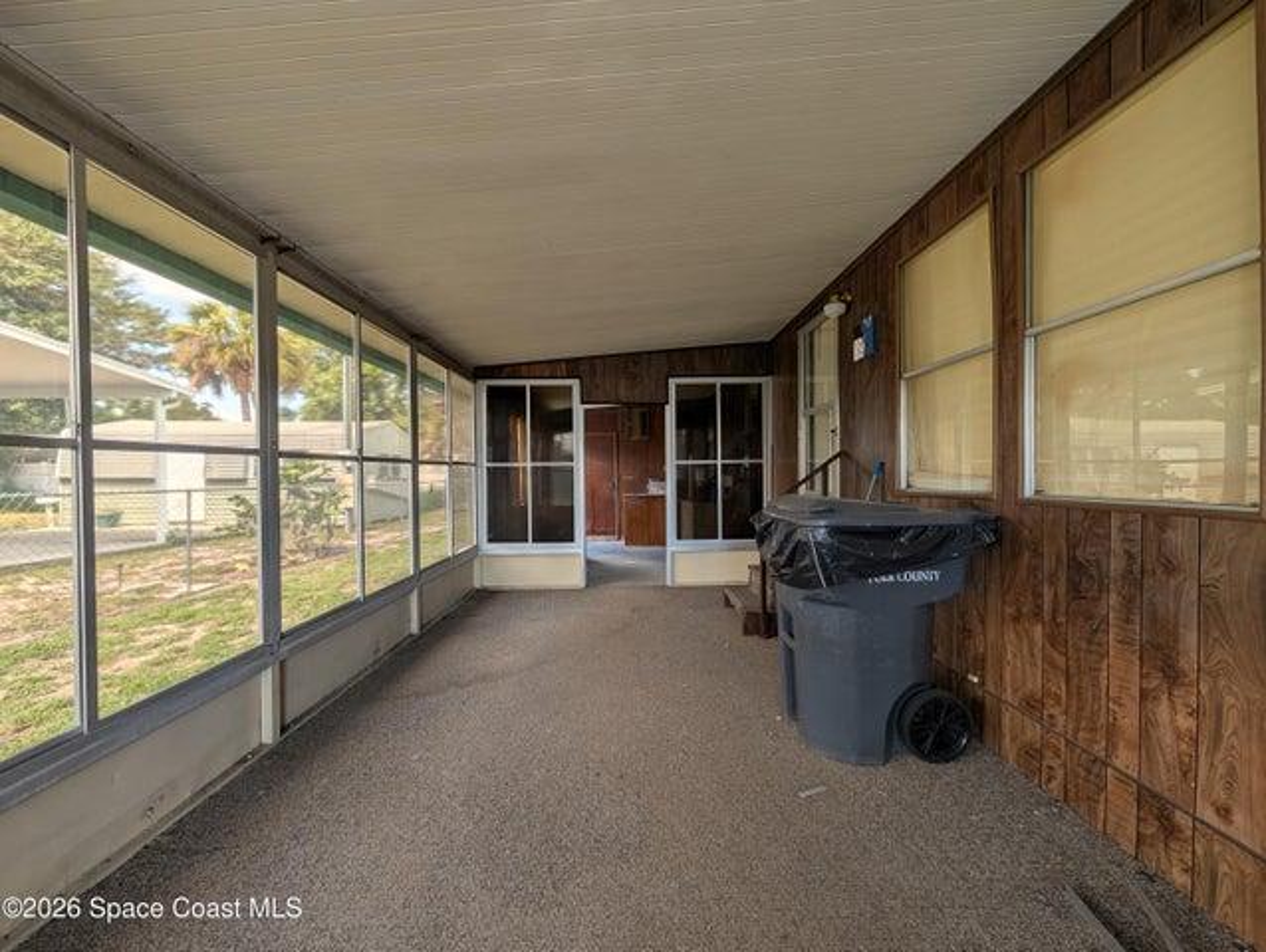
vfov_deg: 94.6
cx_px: 633
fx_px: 439
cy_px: 476
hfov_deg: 110.5
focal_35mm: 12
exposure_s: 1/66.3
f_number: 1.7
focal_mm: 2.02
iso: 53
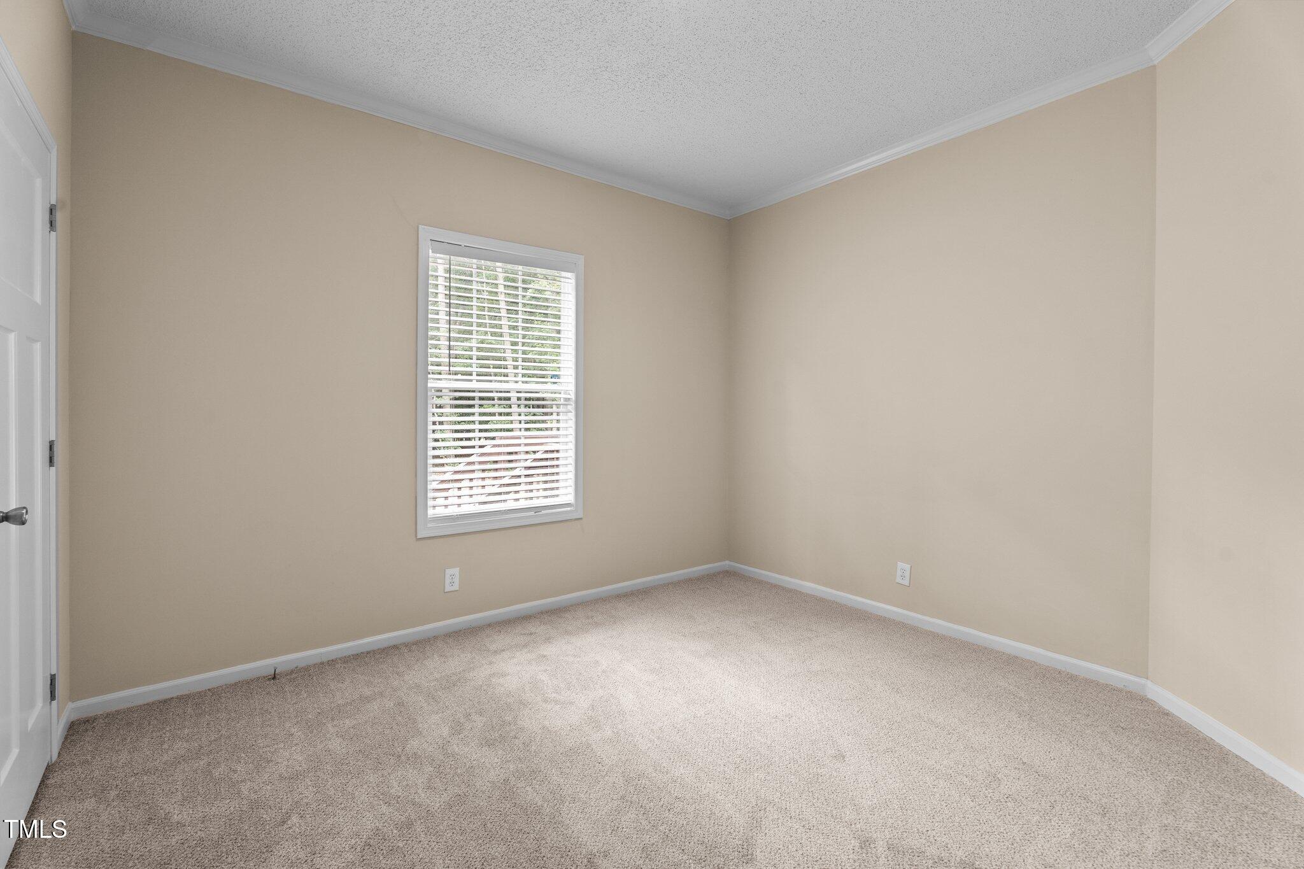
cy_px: 434
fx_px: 579
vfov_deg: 73.7
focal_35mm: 16
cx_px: 652
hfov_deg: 96.7
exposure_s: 1/4
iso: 400
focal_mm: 16
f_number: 8
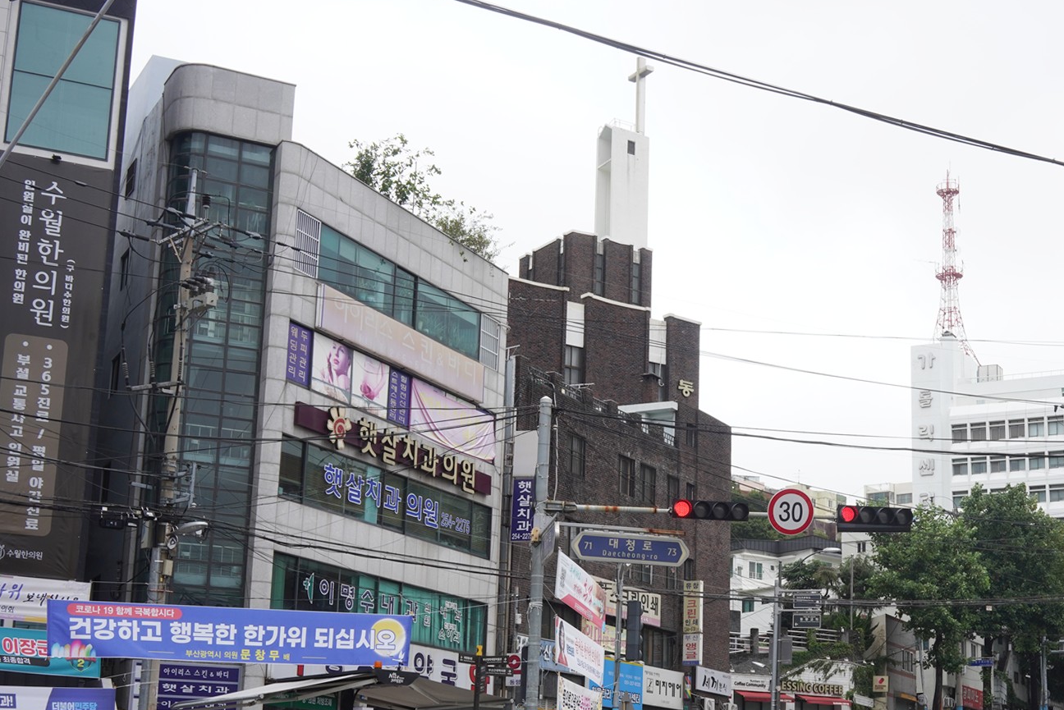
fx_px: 1596
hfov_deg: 36.1
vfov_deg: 25.0
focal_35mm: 54
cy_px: 450
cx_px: 781
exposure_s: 1/100
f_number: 18
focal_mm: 35
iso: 400
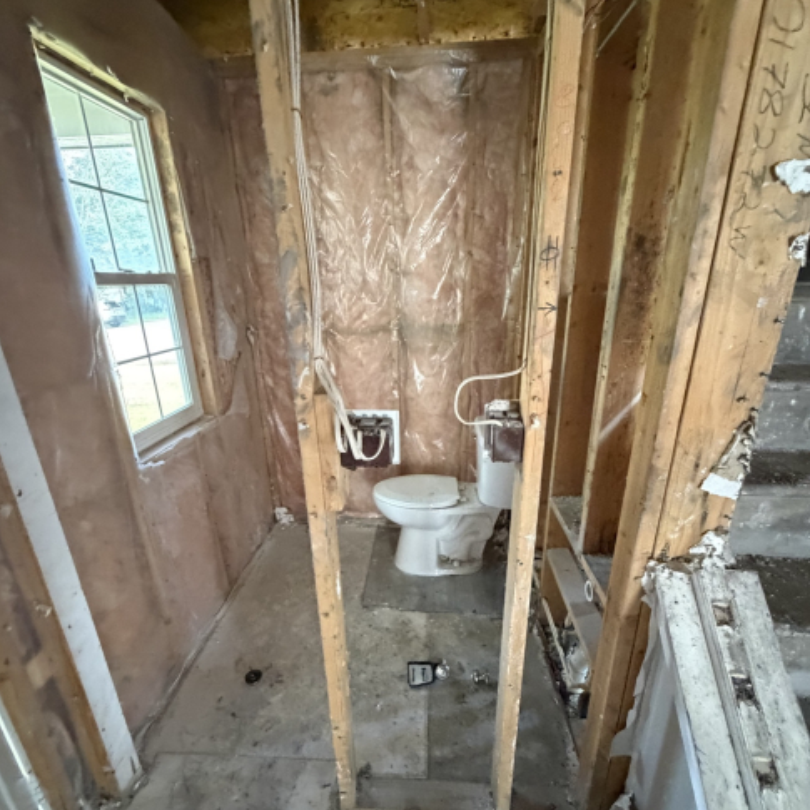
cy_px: 447
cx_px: 399
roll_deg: -1.8
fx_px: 450
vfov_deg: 83.7
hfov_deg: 84.0
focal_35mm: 17
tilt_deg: -13.5
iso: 1250
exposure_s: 1/60
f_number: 2.2
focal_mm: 2.22
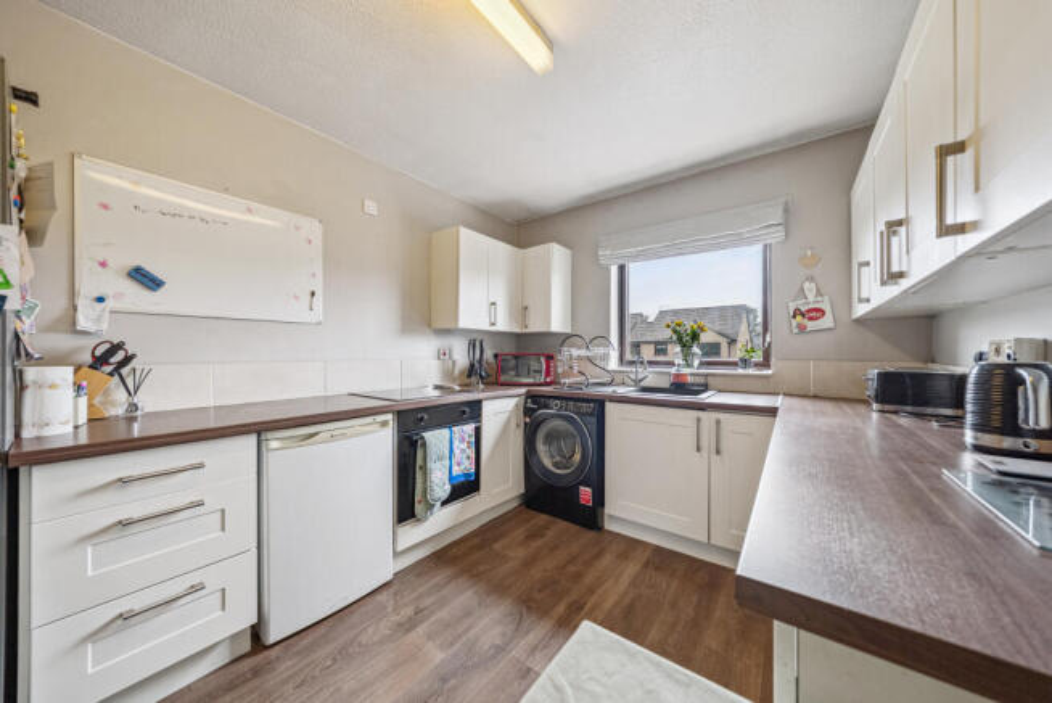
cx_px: 526
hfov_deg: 112.6
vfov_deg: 90.1
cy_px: 352
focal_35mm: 12
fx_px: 351
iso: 125
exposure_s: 1/30
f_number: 5.6
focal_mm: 12
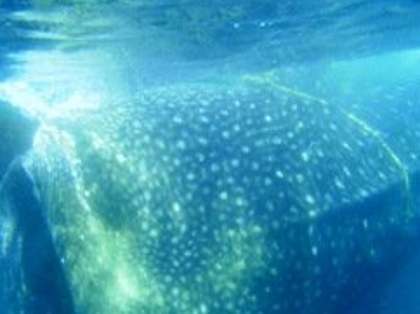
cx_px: 225
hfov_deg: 41.3
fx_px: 558
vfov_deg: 30.7
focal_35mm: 46
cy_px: 250
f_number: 3.5
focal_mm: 5
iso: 64
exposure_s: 1/200
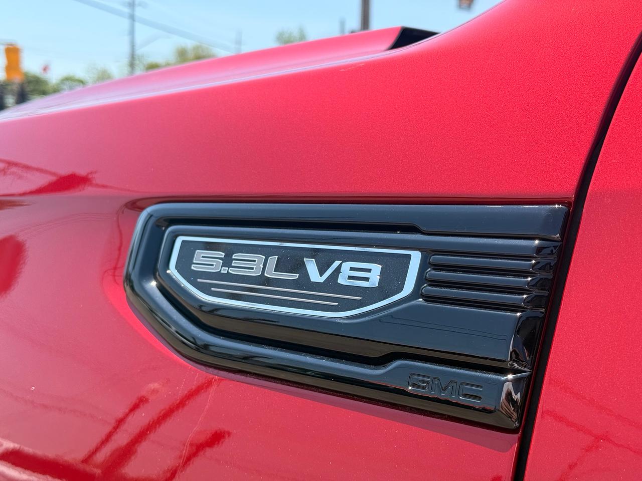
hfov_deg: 39.7
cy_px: 240
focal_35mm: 48
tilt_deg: -4.5
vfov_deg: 30.3
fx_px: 890
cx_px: 321
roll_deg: -1.6
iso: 100
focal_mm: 6.76
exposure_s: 1/2088
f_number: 1.78
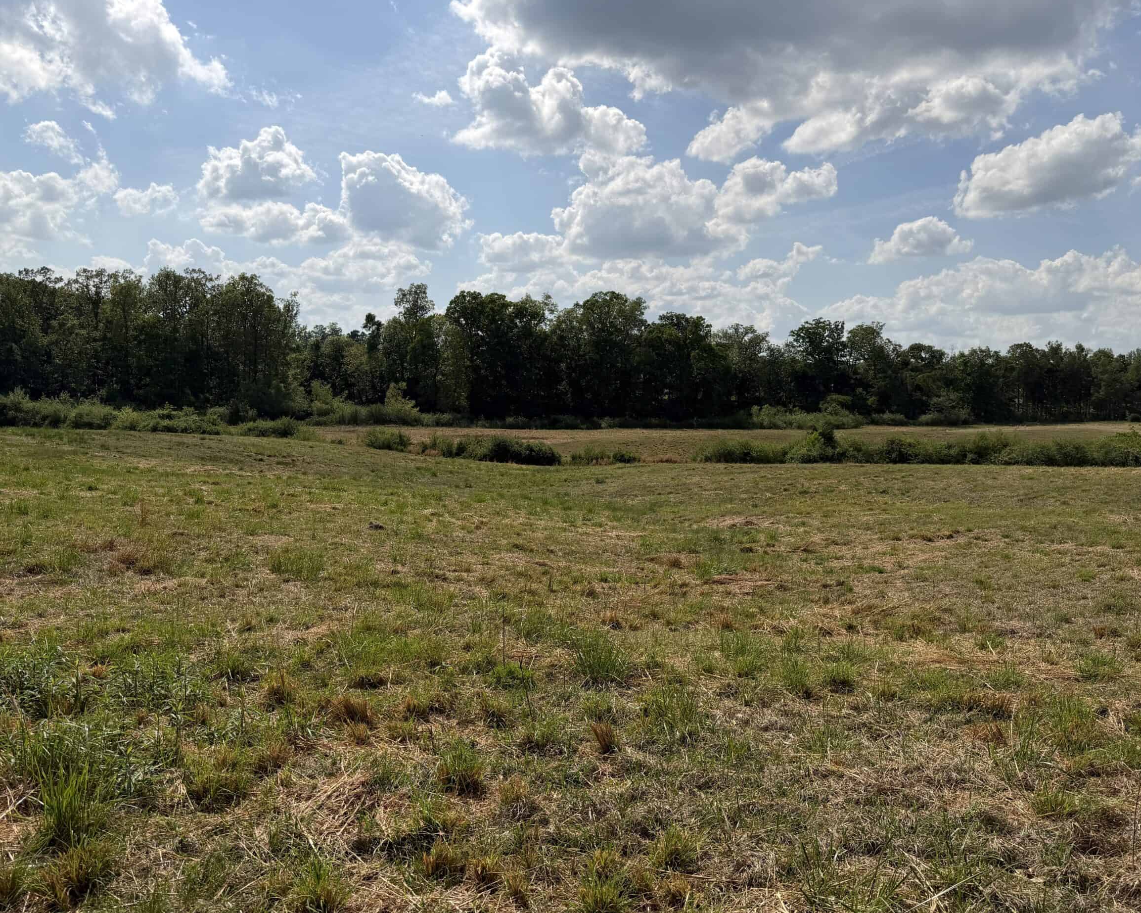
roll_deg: -1.4
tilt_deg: -4.6
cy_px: 463
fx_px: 878
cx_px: 593
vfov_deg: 54.9
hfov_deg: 66.0
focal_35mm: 26
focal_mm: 6.76
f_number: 1.78
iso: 80
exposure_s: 1/10309
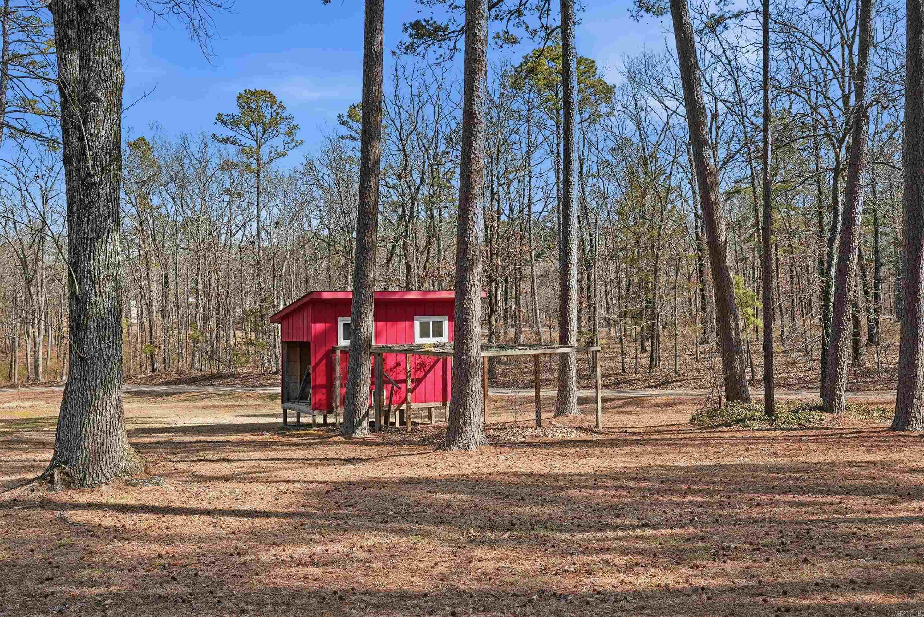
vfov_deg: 37.9
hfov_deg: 54.4
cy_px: 308
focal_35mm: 35
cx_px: 462
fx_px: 899
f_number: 8
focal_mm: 35
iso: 640
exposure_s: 1/3200
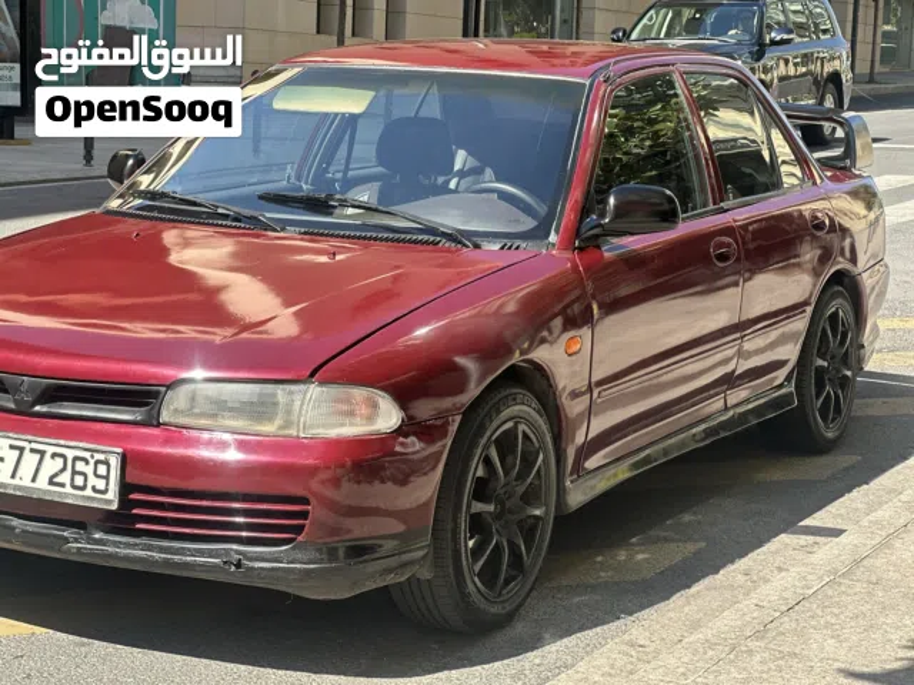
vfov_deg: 19.1
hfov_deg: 25.3
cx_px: 457
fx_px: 2033
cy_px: 342
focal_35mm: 77
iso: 25
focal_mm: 9
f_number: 2.8
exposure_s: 1/145
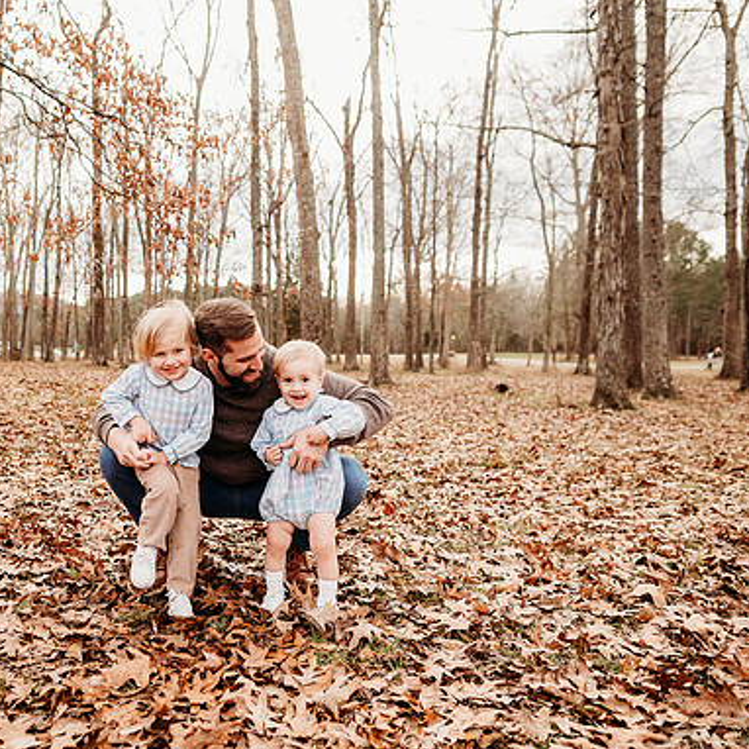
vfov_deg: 52.5
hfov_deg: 51.0
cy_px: 375
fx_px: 759
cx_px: 216
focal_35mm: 31
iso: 125
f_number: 3.2
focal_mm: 24
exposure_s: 1/250
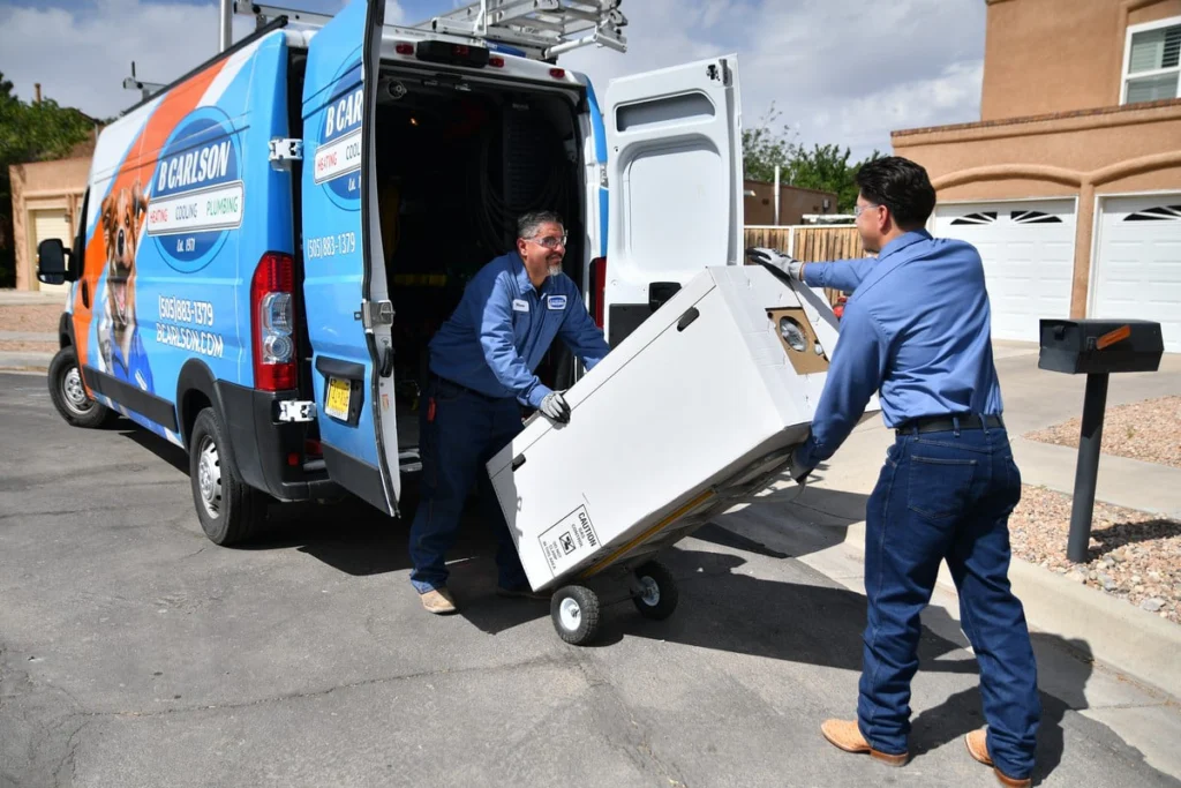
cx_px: 590
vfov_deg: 43.6
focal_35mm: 30
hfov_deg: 61.9
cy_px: 394
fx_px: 984
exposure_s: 1/6400
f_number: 2.8
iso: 125
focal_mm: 20
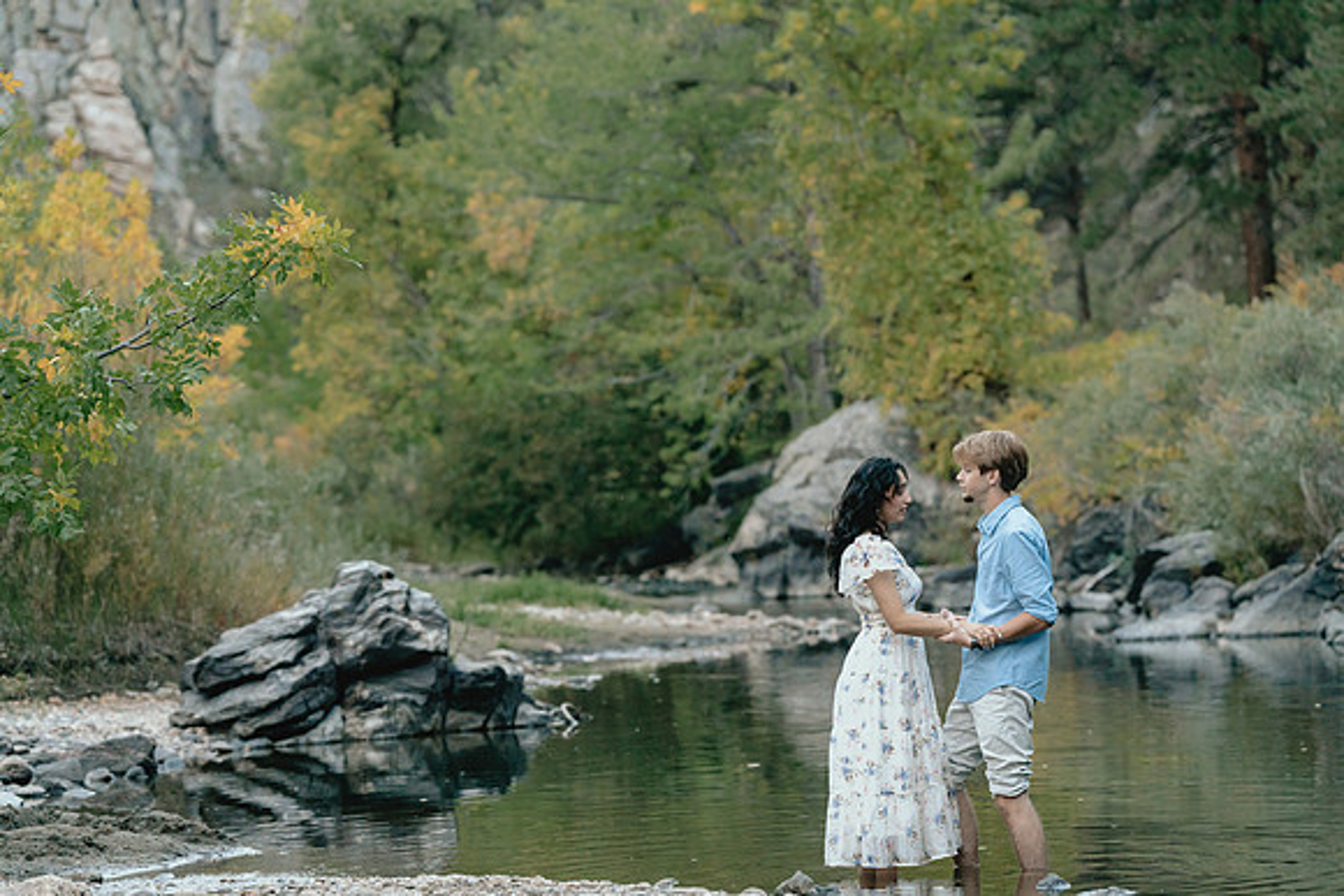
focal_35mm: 125
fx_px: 4668
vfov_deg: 11.0
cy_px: 448
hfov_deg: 16.4
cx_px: 672
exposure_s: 1/200
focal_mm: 125
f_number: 3.5
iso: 1000
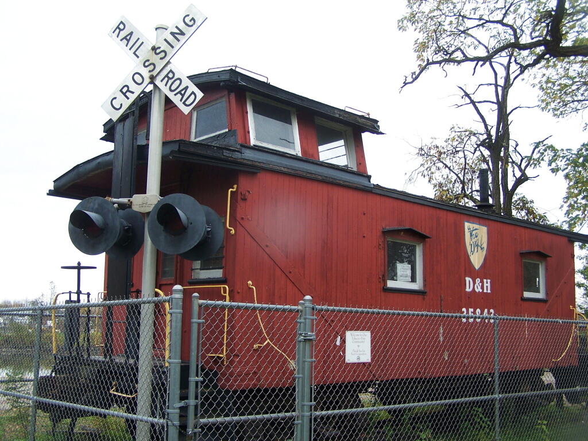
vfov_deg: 37.7
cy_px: 220
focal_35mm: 38
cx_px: 294
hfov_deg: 49.0
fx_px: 645
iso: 80
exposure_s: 1/125
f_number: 2.8
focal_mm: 6.3
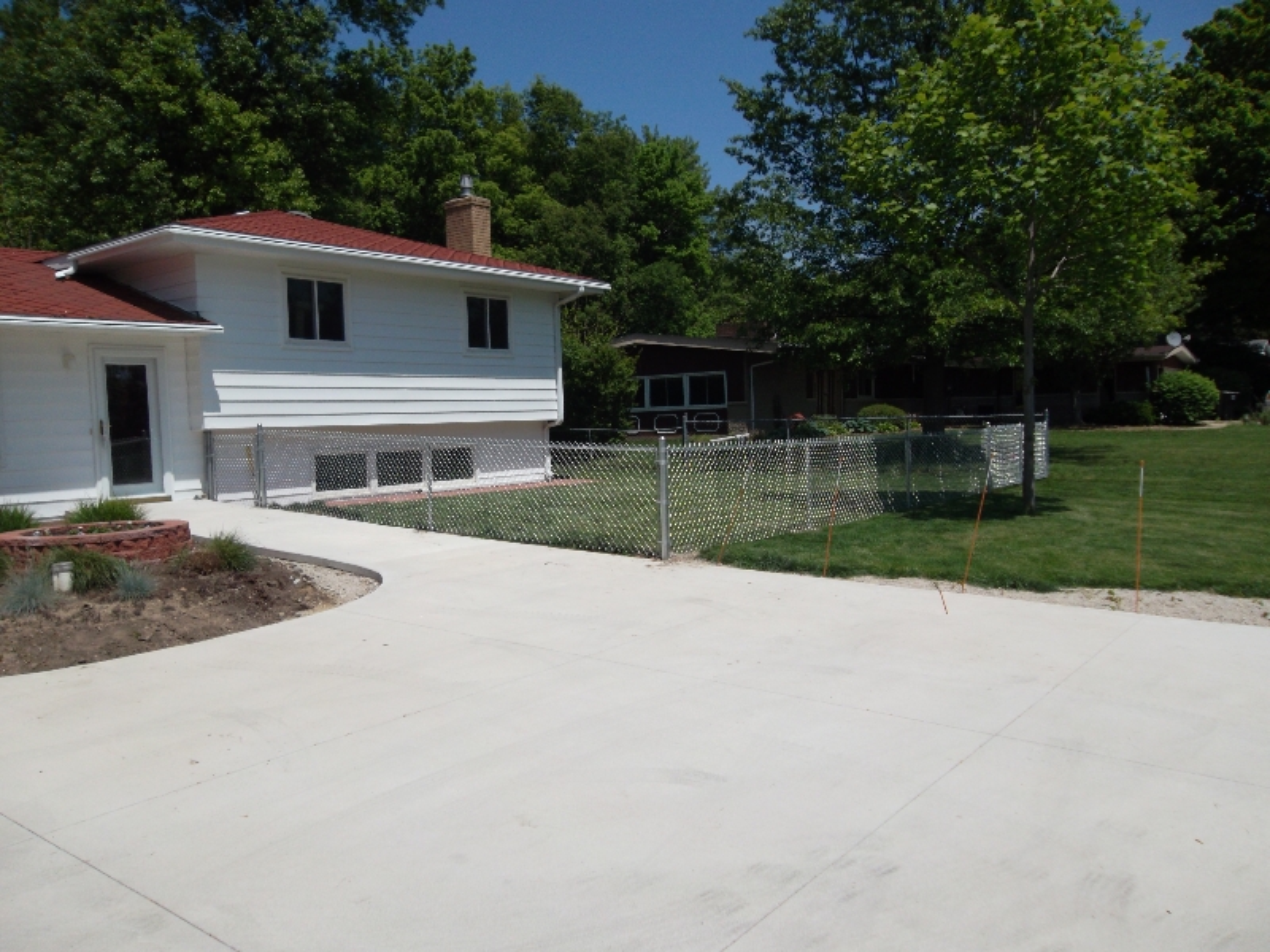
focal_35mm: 27
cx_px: 635
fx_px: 991
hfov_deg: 65.3
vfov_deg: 51.4
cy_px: 476
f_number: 8.9
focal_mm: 4.9
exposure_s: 1/250
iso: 80
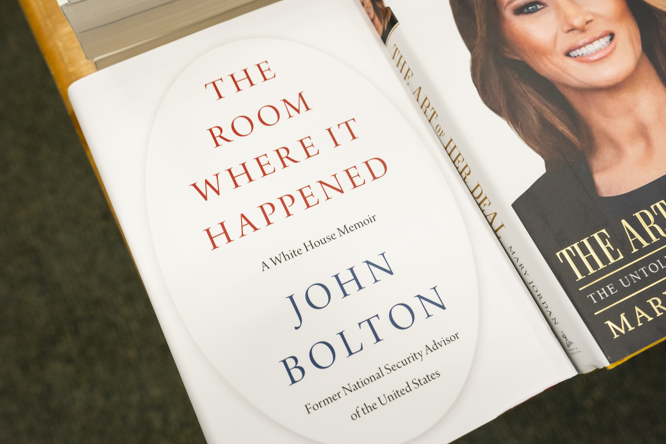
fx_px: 666
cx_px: 336
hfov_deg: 53.1
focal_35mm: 36
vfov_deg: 36.9
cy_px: 217
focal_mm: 35
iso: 400
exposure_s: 1/50
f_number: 5.6
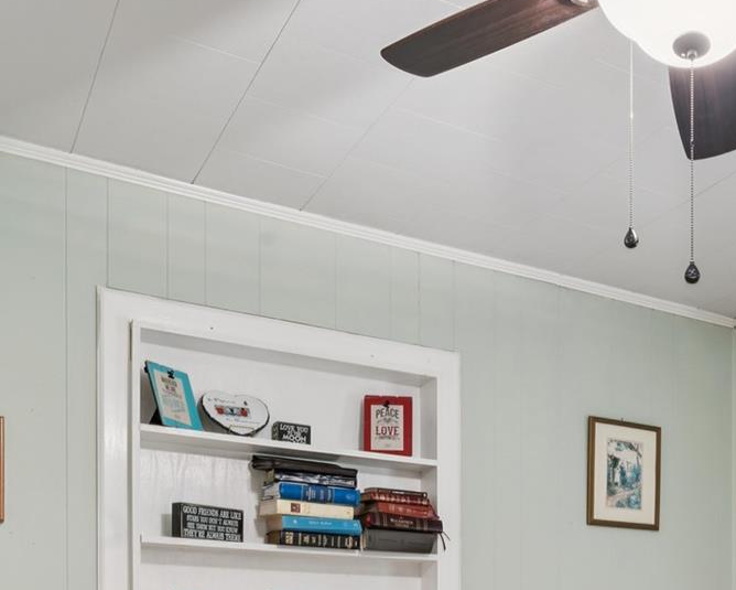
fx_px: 1040
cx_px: 635
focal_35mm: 48
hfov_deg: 37.0
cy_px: 666
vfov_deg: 28.4
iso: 100
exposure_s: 3.2
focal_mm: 16.6
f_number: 13
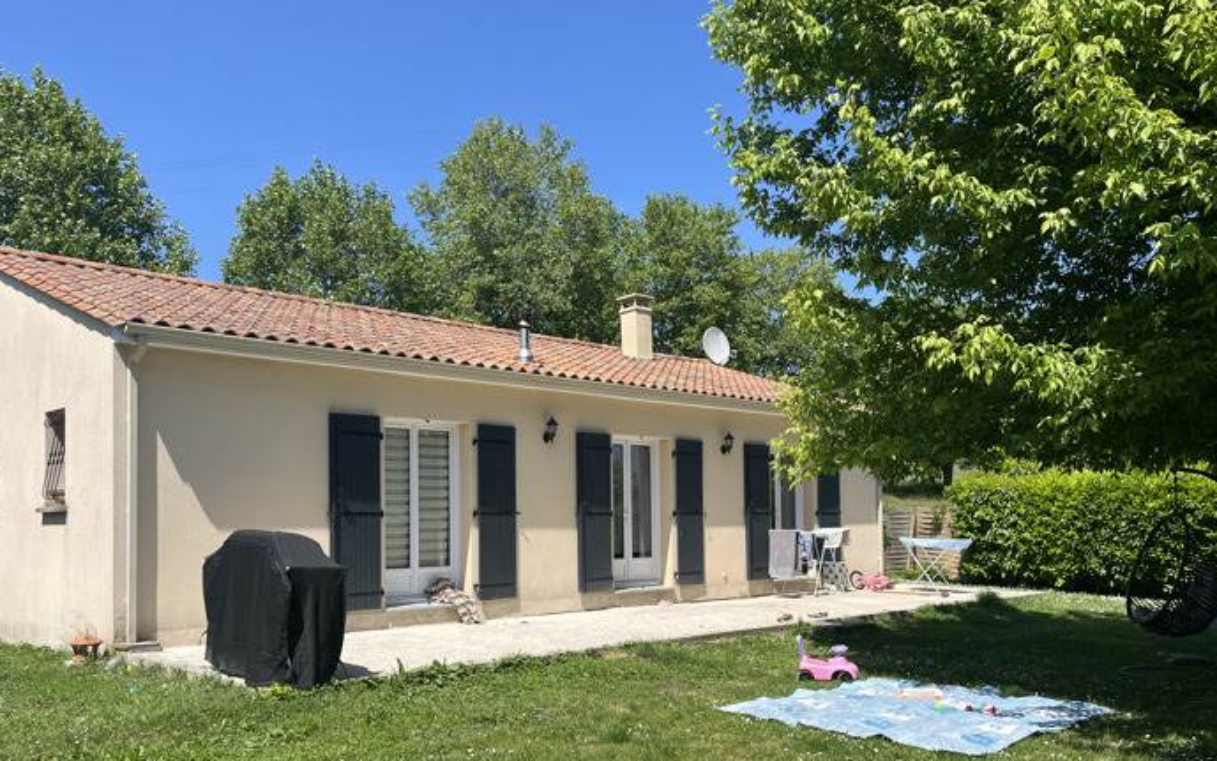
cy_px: 489
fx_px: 1062
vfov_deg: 39.1
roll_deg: +1.9
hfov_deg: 59.6
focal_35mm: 32
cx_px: 624
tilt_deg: +1.4
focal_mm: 5.1
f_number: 1.6
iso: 50
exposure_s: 1/3135
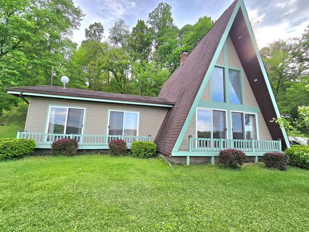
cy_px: 116
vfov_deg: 85.7
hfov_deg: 102.0
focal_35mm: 14
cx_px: 154
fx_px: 125
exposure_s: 1/1000
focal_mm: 2.2
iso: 50
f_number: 2.2
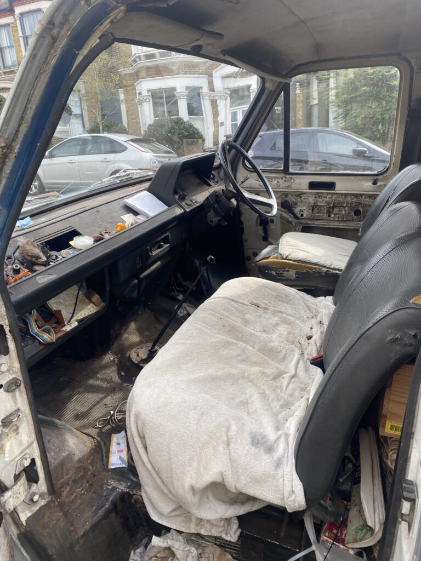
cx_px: 210
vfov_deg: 67.3
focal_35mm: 26
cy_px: 280
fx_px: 422
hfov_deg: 53.1
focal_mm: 4.25
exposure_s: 1/415
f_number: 1.8
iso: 32
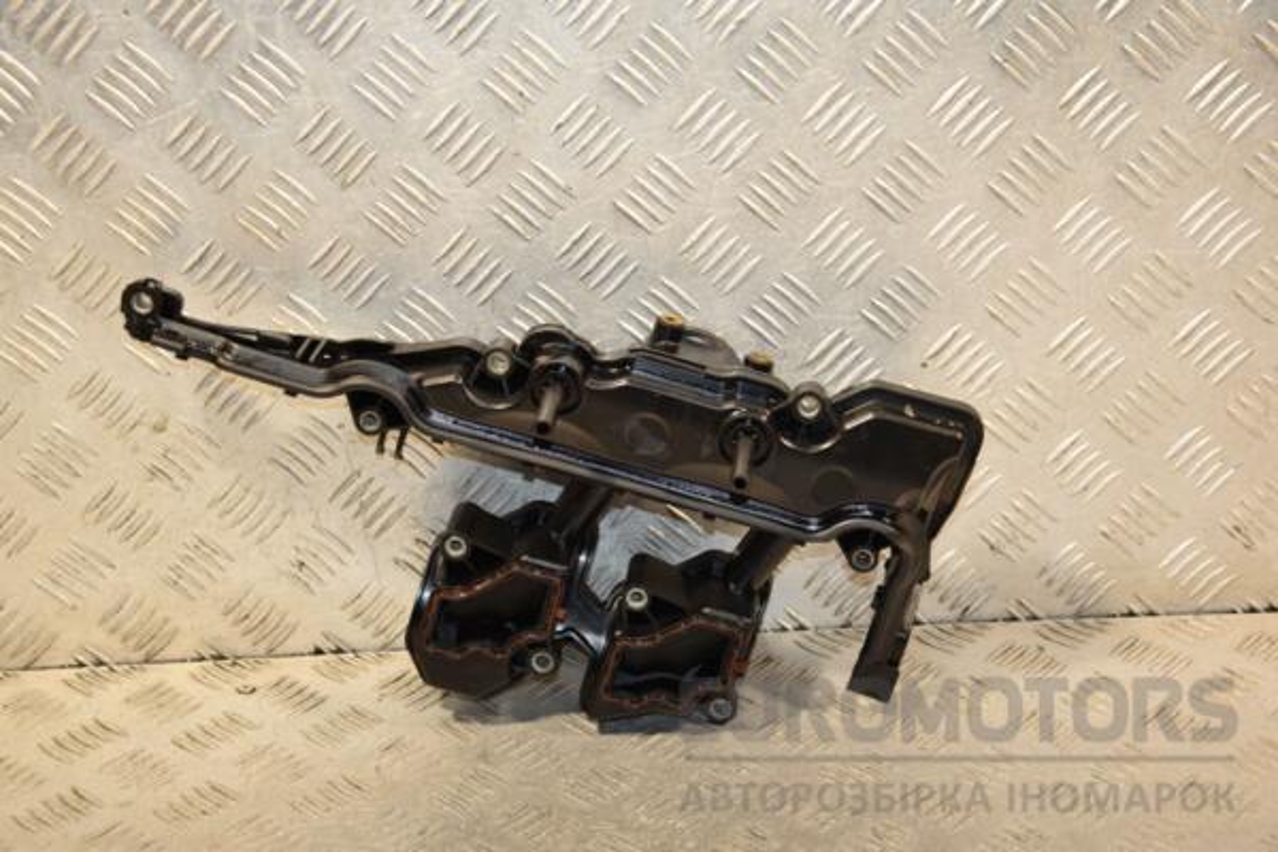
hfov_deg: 29.9
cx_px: 639
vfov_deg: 20.2
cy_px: 426
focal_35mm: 68
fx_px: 2396
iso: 800
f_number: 4.8
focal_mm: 45
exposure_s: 1/200
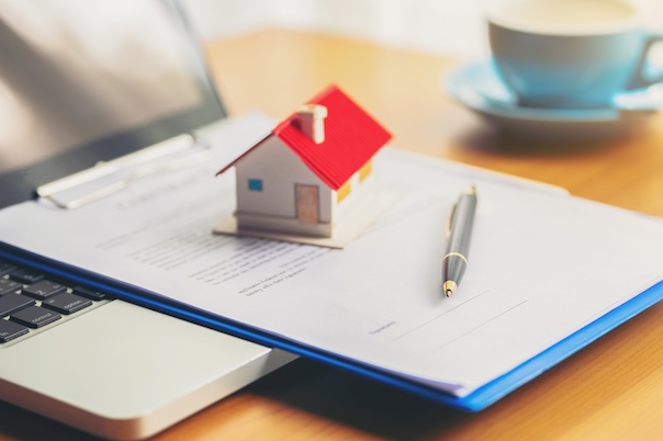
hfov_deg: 19.3
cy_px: 203
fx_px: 1951
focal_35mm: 106
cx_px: 349
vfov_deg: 12.9
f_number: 2.8
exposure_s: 1/100
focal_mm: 80
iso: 250
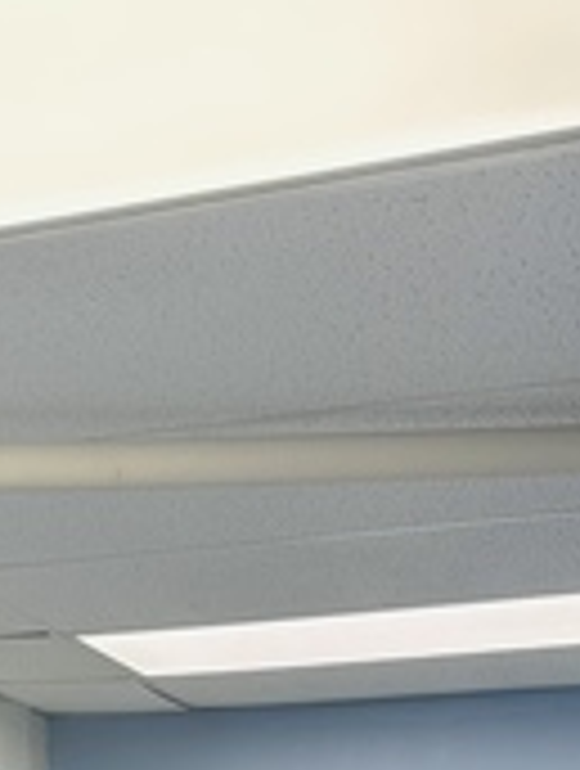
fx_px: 1558
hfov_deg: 20.5
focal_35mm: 70
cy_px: 1013
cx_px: 25
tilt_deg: -5.8
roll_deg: -2.2
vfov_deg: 24.1
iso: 125
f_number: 1.78
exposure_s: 1/122
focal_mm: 6.86
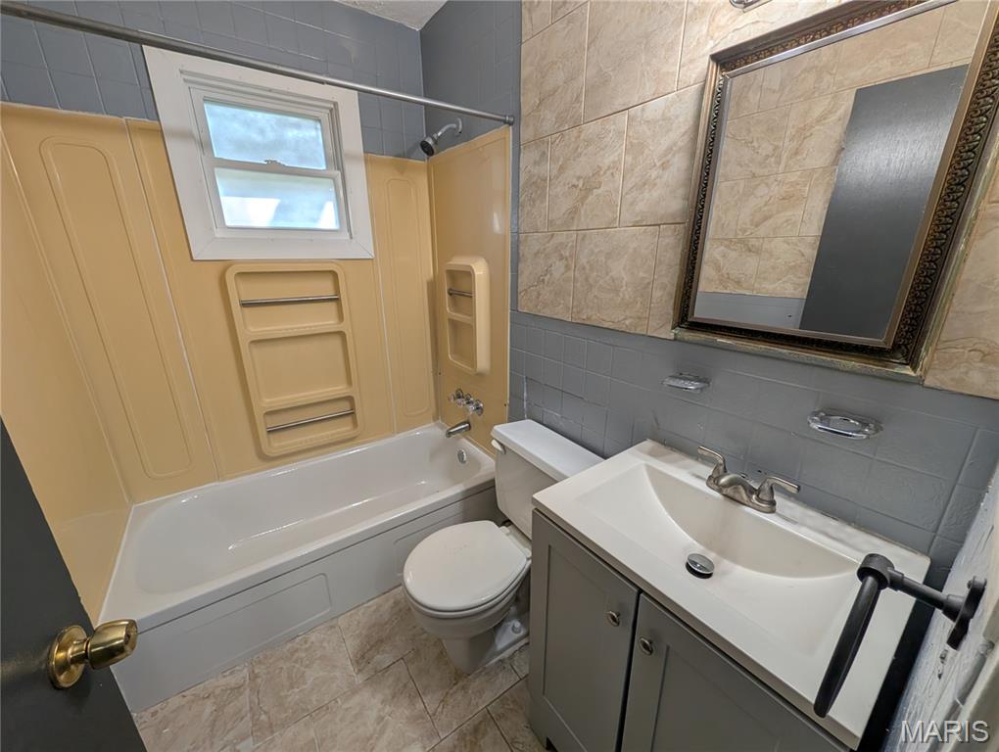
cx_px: 500
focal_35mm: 12
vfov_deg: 94.6
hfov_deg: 110.5
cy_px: 376
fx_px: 347
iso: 46
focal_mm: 2.02
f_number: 1.7
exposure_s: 1/60
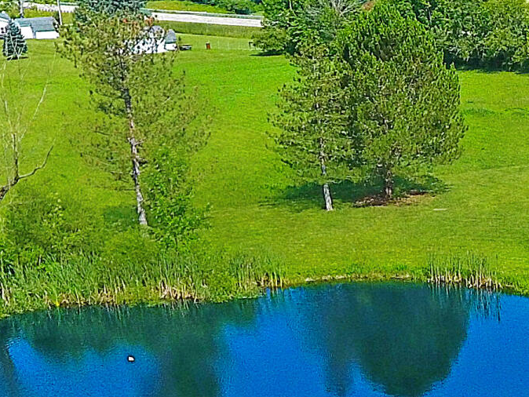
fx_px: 1361
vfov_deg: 15.5
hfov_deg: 21.0
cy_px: 576
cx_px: 571
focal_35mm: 89
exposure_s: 1/1250
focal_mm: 3.61
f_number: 2.8
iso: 100
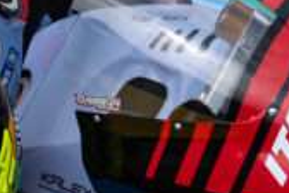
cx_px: 393
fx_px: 24354
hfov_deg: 0.7
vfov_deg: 0.5
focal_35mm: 3034
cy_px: 217
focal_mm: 400
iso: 200
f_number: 5
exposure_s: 1/2000
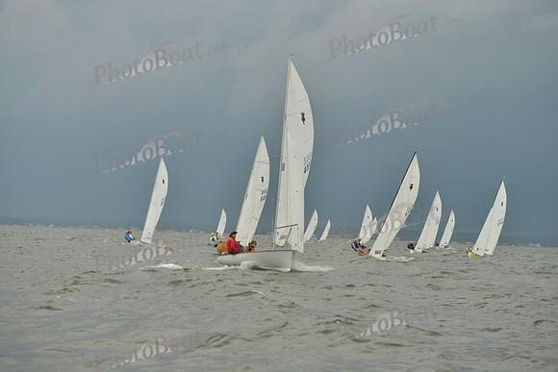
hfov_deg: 23.6
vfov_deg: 15.9
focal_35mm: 86
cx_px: 279
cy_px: 186
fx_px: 1333
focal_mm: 86
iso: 200
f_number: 4.5
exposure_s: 1/1600
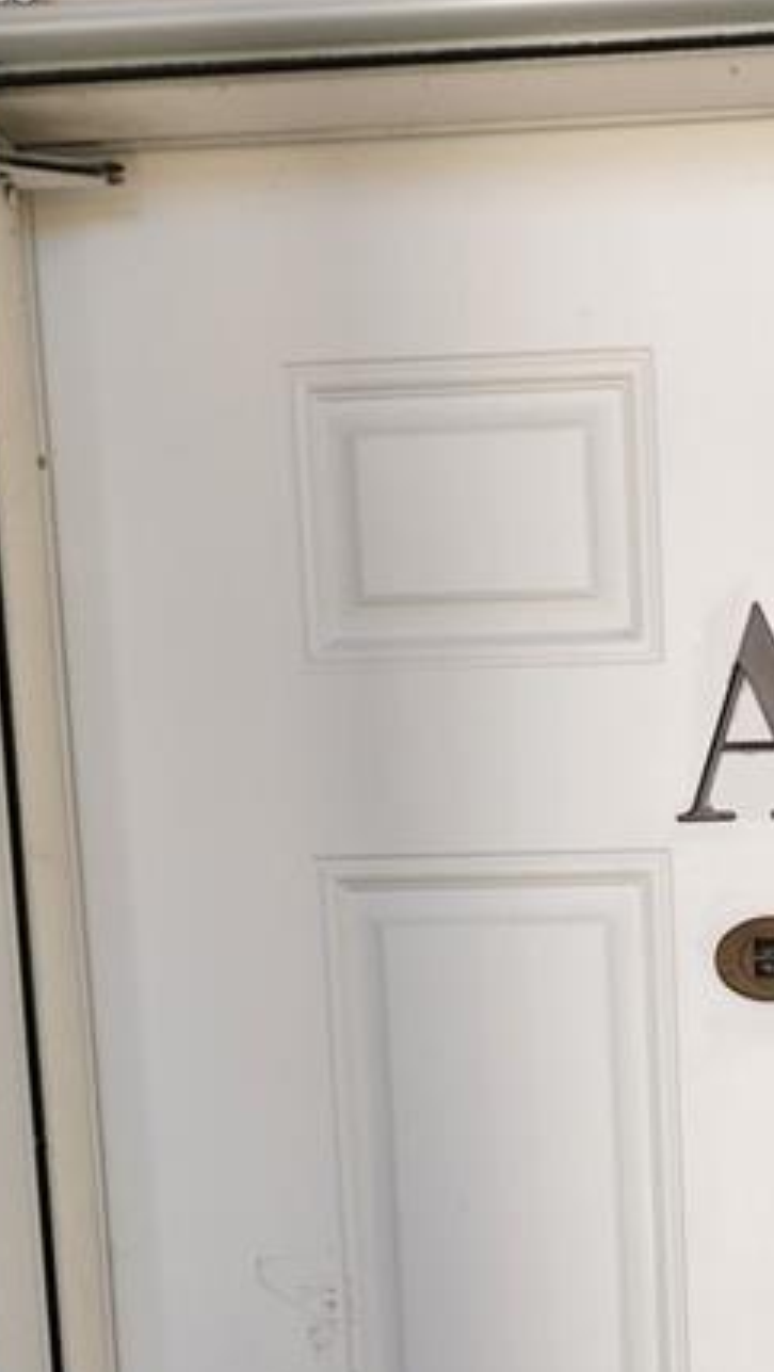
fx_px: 2294
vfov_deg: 29.9
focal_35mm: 63
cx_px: 843
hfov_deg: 18.5
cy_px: 1506
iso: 20
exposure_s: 1/289
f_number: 1.8
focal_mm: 5.4
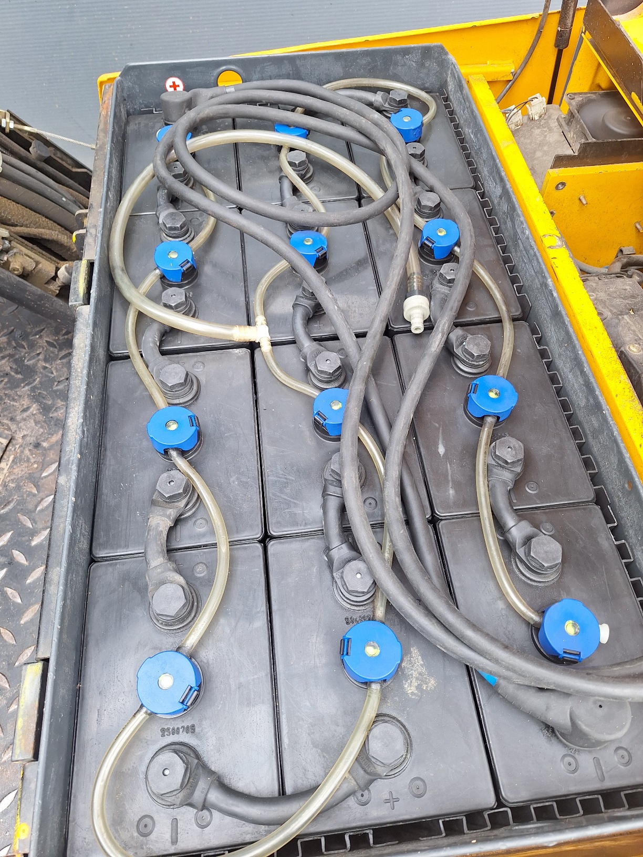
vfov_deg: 73.9
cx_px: 322
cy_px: 428
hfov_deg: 58.9
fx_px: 570
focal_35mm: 23
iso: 40
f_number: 1.8
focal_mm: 5.54
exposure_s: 1/111
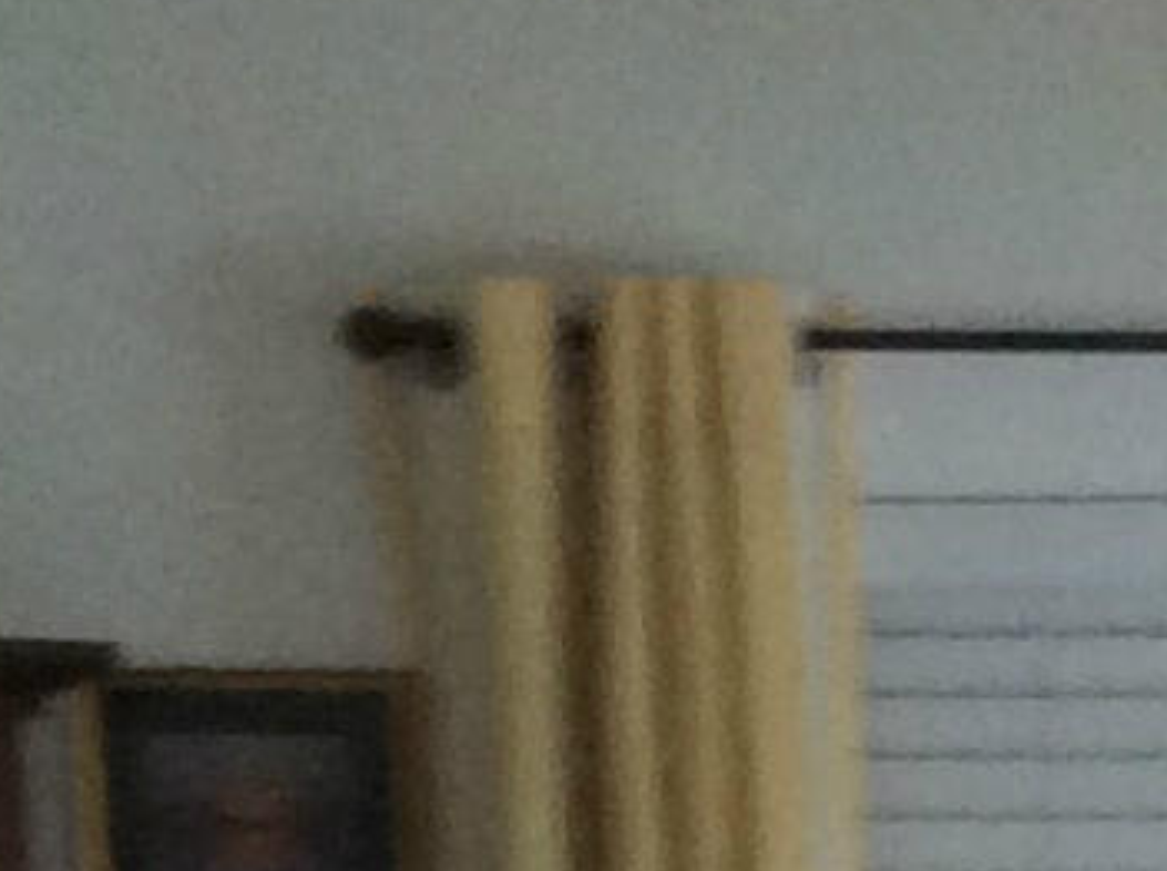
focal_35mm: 244
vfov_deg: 5.7
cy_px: 2530
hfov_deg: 8.1
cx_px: 1386
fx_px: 8212
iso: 125
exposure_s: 1/24
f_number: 2.4
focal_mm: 3.3
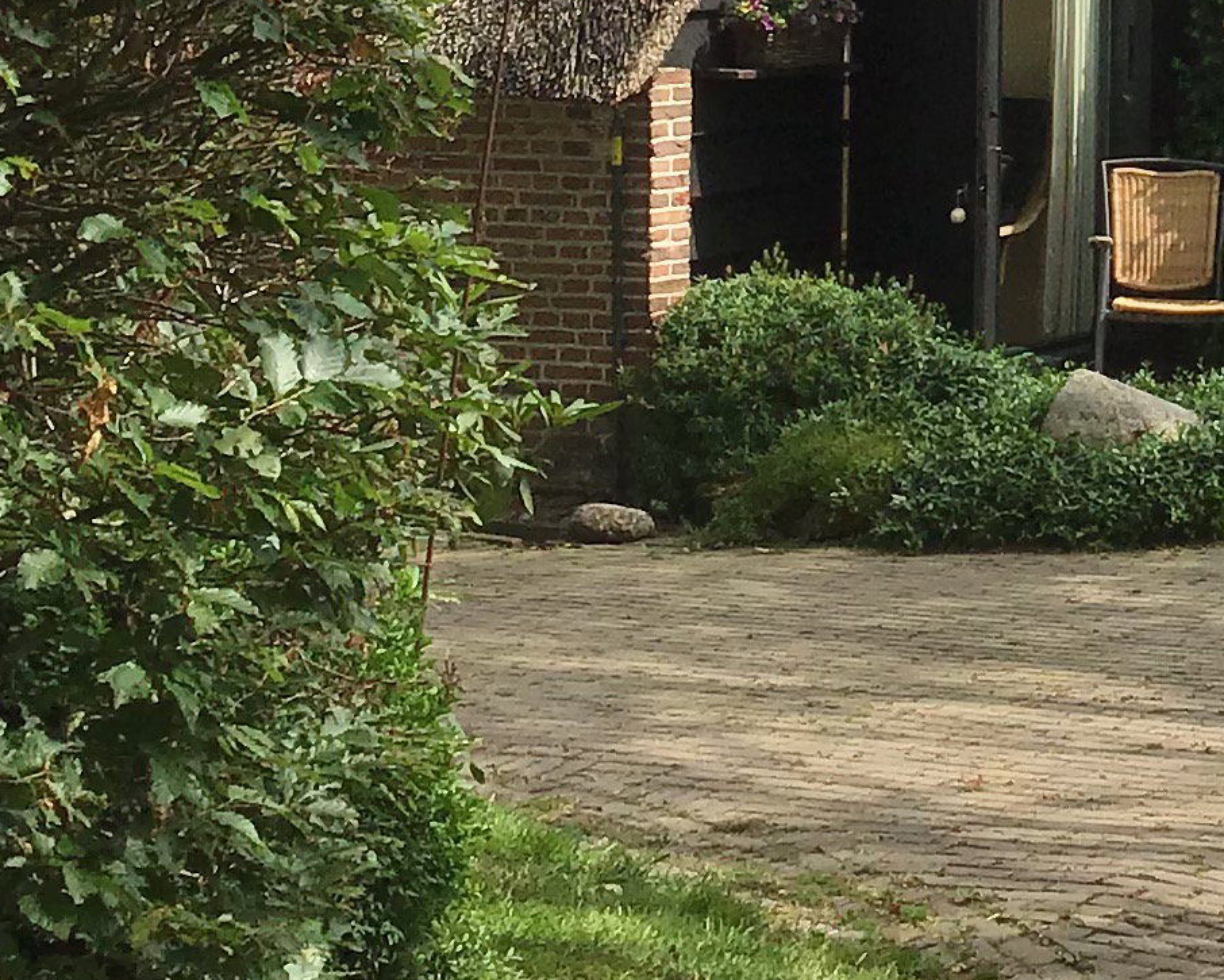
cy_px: -243
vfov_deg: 13.7
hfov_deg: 16.4
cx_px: 1710
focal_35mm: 109
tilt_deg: +0.4
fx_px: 3949
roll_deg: +0.5
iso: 25
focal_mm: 3.3
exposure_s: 1/1314
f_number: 2.4
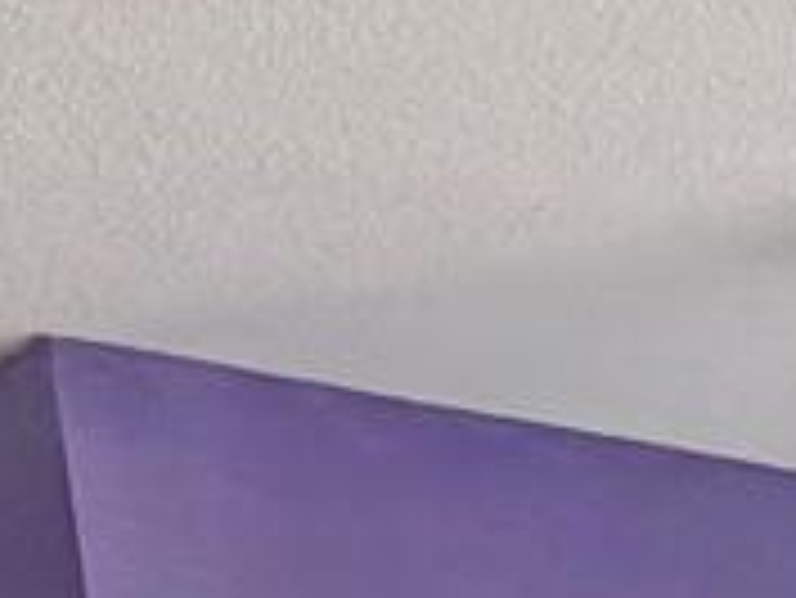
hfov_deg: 22.0
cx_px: 998
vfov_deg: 13.6
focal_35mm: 81
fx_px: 1864
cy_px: 1398
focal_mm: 2.22
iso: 320
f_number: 2.2
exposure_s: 1/60
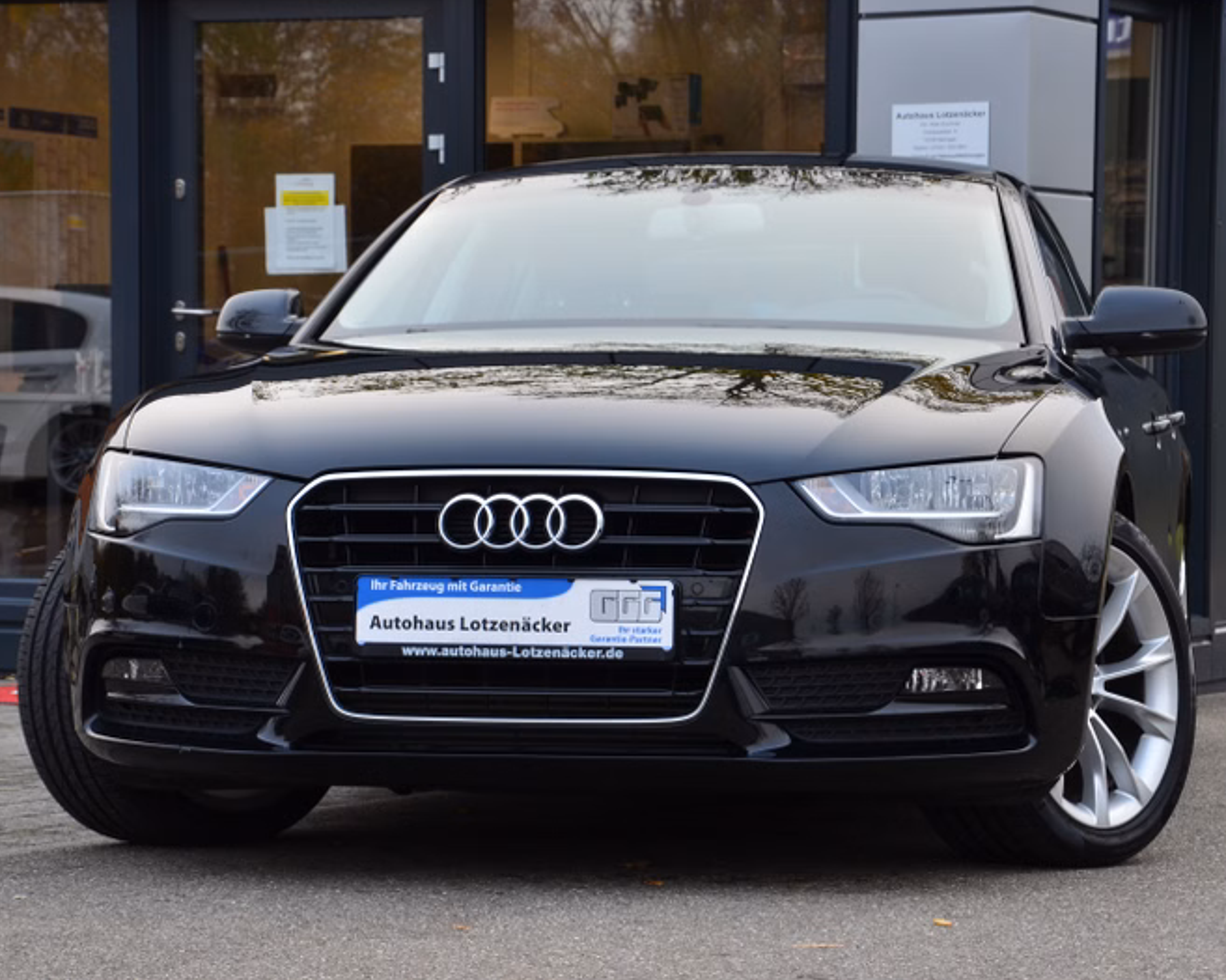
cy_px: 487
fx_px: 4098
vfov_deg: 13.6
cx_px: 627
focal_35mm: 113
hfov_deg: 17.0
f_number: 10
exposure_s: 1/60
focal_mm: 66
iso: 400
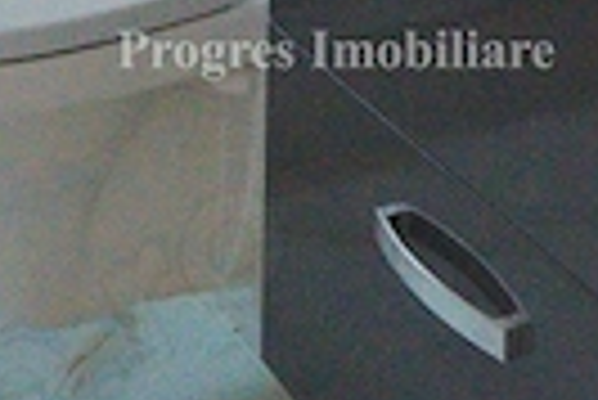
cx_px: 400
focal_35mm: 102
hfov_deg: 20.0
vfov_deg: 10.2
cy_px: -760
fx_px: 1692
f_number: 5.6
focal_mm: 9
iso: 2000
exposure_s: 1/60
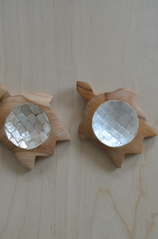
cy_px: 125
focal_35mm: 51
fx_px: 337
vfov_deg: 38.9
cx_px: 73
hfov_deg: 26.4
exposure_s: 1/125
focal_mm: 30
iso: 400
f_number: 5.6
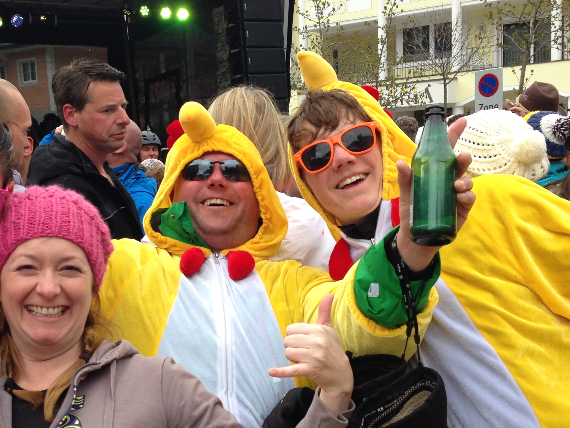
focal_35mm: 56
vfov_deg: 25.9
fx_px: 922
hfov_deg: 34.2
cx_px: 219
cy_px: 305
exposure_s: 1/256
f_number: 2.4
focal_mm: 4.12
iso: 50
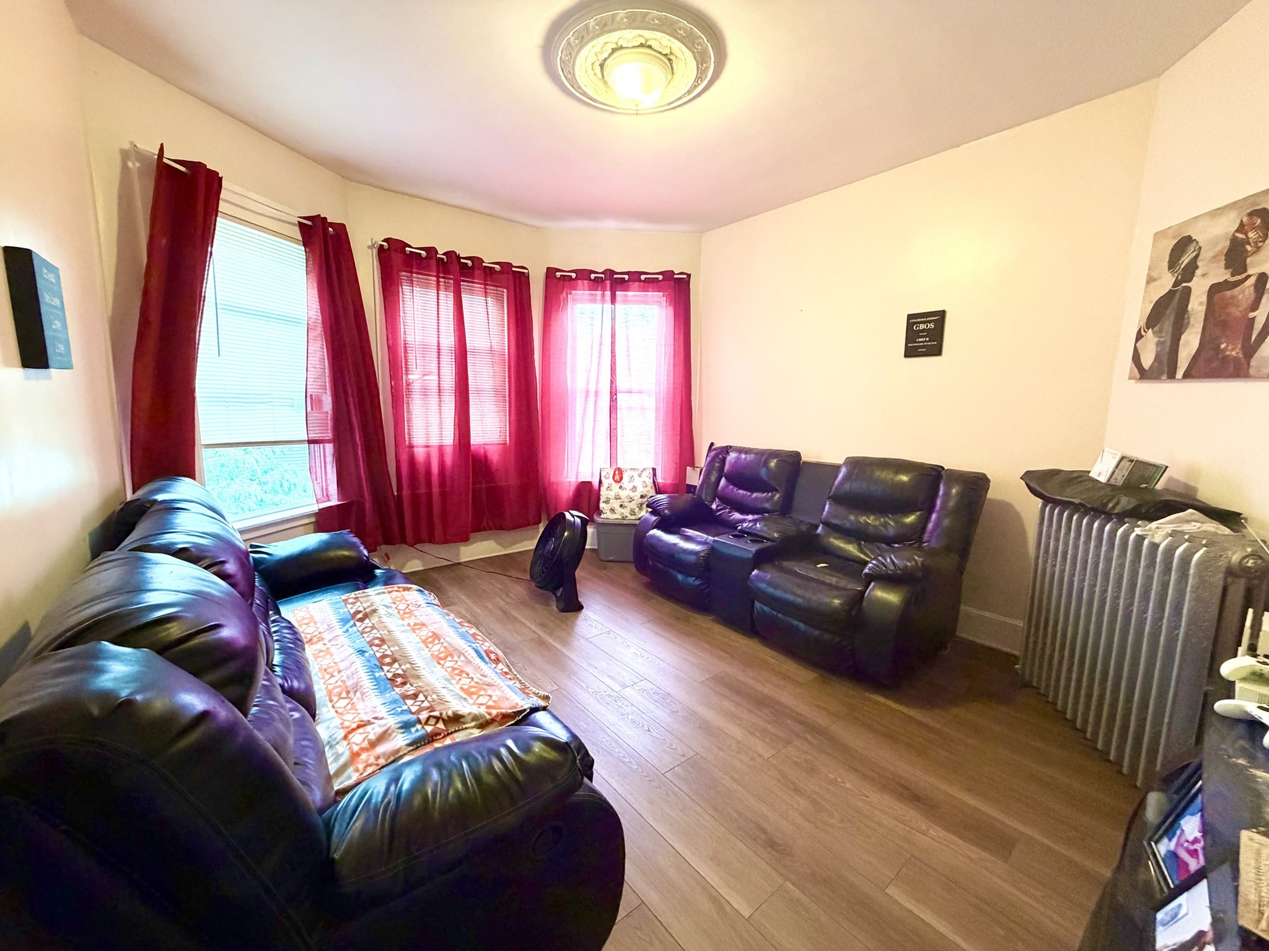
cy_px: 476
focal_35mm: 14
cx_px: 634
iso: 500
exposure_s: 1/60
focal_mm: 2.22
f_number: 2.2
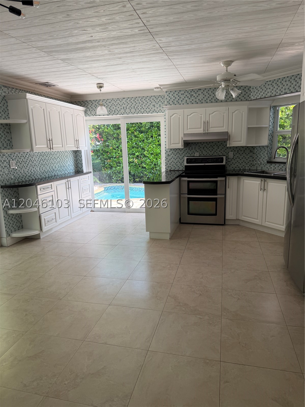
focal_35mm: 24
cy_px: 204
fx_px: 282
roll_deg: +3.3
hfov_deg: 56.8
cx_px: 152
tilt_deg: -11.1
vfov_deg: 71.6
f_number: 1.78
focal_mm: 6.76
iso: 100
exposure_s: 1/421
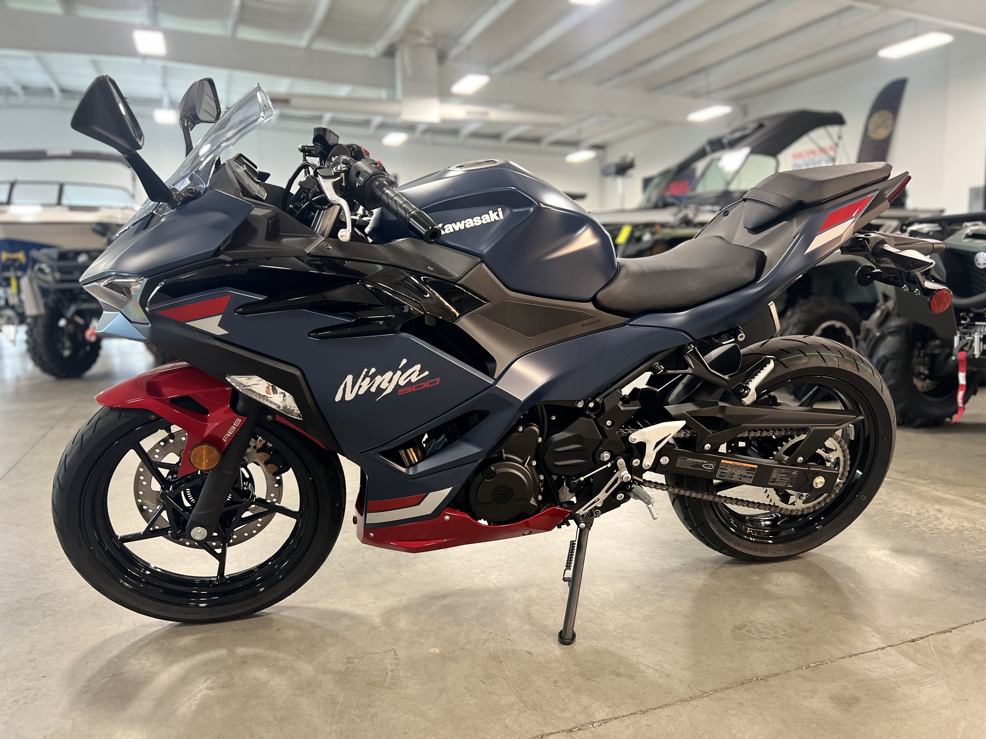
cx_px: 493
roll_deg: +2.3
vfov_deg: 53.1
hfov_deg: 67.3
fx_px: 741
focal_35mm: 26
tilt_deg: -6.9
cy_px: 370
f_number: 1.5
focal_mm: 5.7
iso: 160
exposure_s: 1/60
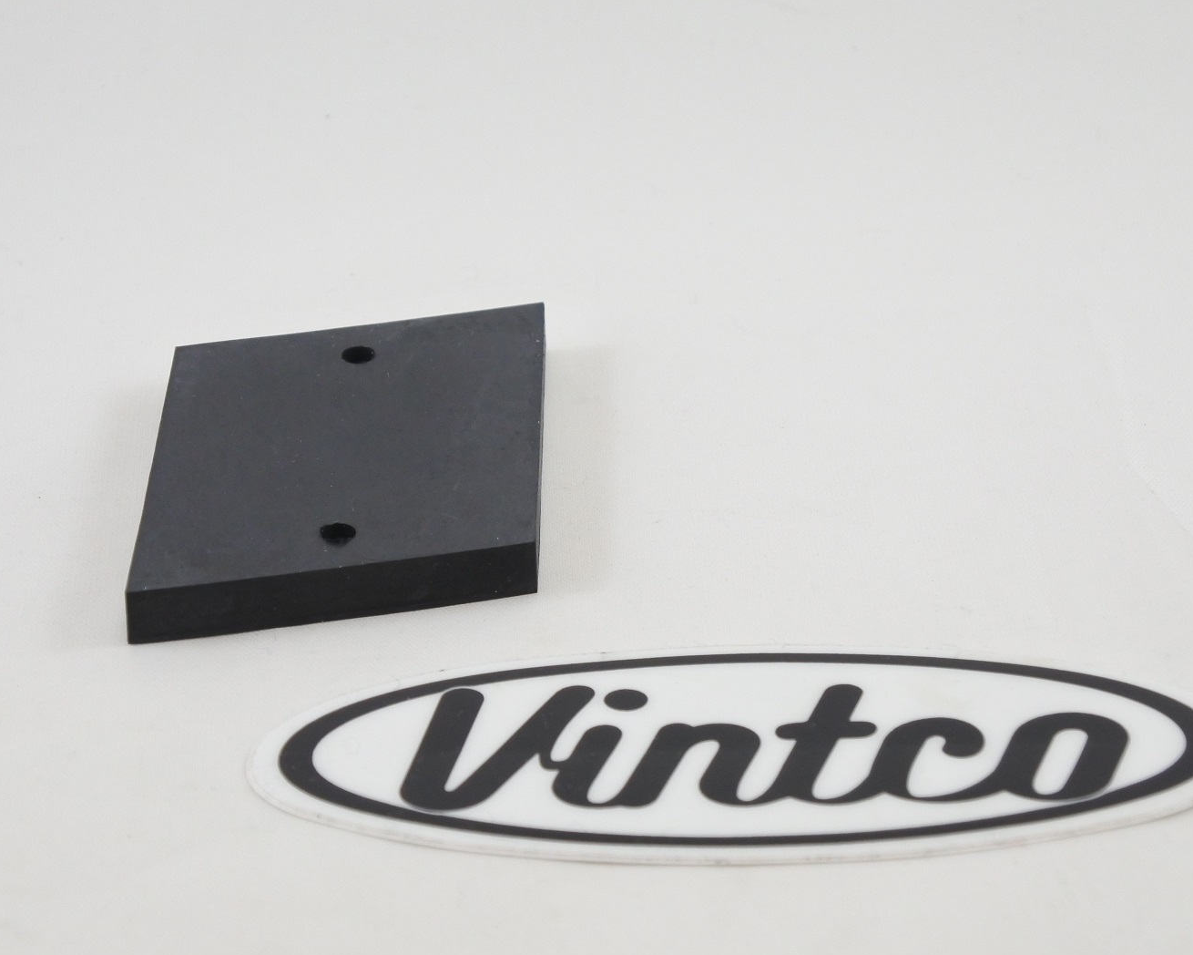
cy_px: 481
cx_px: 632
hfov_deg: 25.7
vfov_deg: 20.7
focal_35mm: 74
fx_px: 2613
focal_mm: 24.4
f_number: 5.3
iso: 500
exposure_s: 1/125
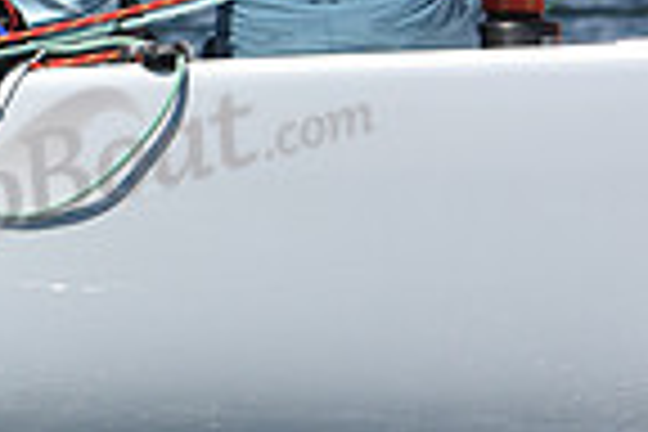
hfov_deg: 4.2
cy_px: 11
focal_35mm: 490
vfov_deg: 2.8
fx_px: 8819
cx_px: -490
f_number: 8
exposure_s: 1/1250
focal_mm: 122
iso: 320
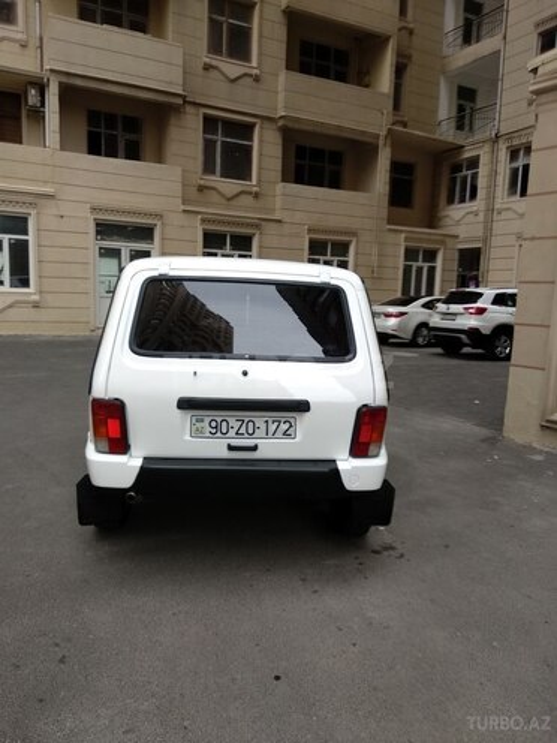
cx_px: 278
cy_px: 372
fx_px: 558
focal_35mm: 26
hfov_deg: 53.1
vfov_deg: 67.3
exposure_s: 1/134
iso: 100
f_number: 2.2
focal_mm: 3.81
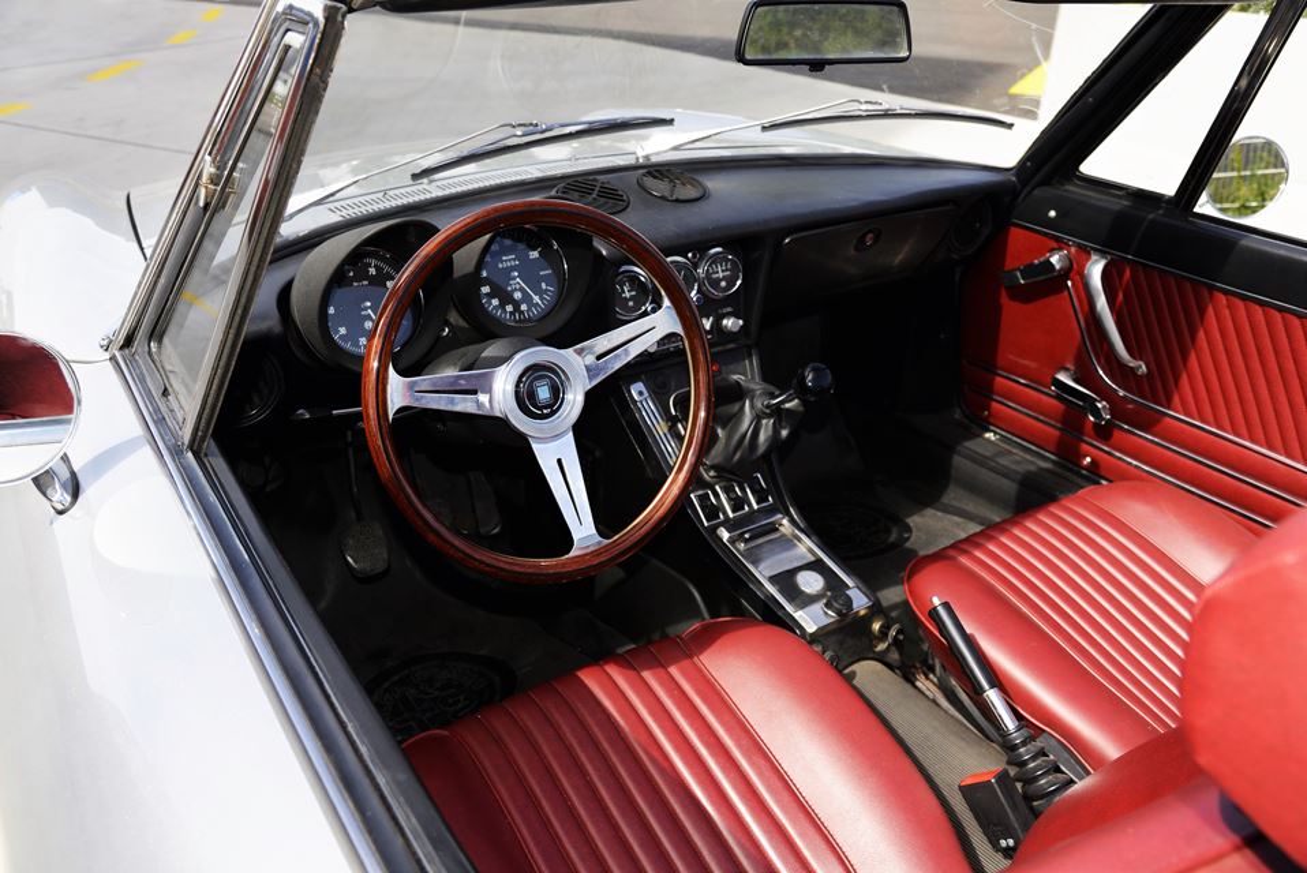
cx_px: 654
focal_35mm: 30
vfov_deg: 43.7
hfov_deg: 61.9
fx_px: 1090
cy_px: 436
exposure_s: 1/200
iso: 100
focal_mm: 30
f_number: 6.3
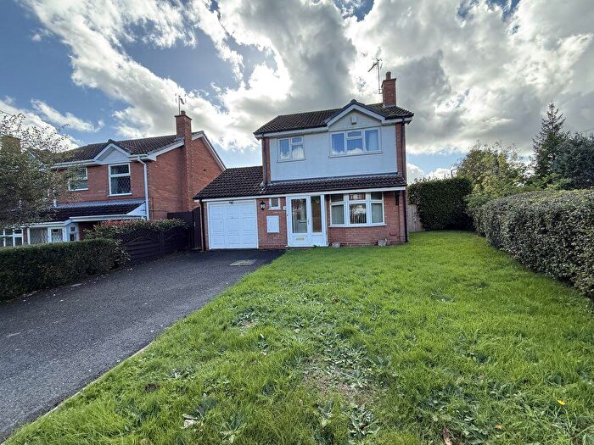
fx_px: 240
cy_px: 222
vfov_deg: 85.7
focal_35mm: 14
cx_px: 297
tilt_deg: -0.4
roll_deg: +1.8
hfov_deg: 102.1
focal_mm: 2.22
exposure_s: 1/383
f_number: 2.2
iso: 50
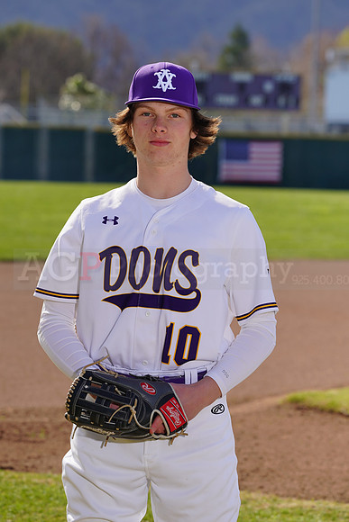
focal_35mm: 200
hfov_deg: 6.9
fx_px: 2906
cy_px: 261
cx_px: 174
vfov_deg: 10.3
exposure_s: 1/250
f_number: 9
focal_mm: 200
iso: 100
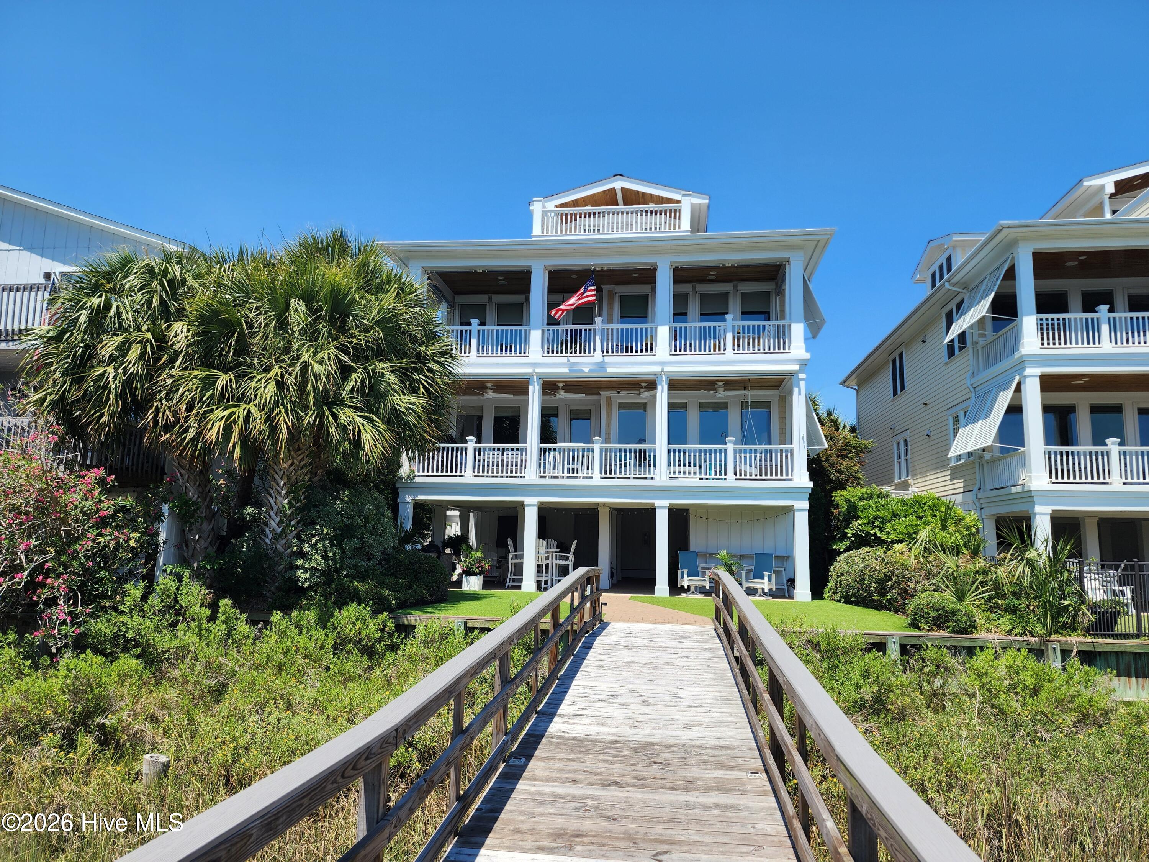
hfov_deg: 73.9
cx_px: 574
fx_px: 763
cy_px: 431
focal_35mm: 23
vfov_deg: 58.9
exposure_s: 1/777
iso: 12
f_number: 1.8
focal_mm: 6.4
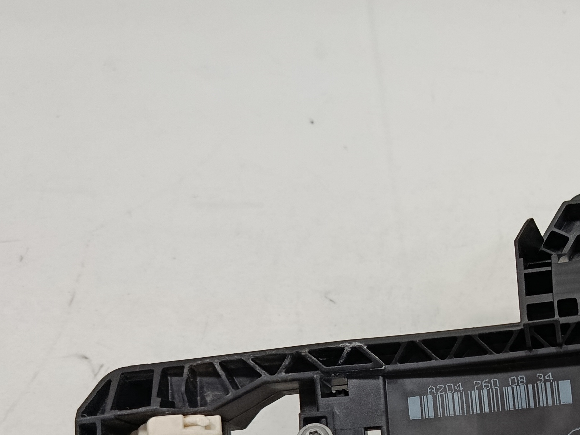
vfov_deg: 23.5
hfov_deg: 30.7
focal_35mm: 59
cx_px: 560
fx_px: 988
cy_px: 458
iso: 899
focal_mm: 5.24
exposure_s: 1/100
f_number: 1.7
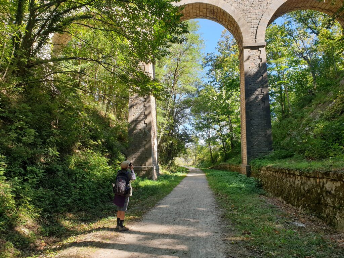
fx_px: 258
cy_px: 129
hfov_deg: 67.3
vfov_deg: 53.1
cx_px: 172
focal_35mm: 26
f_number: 2.4
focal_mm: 4.3
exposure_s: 1/187
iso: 50
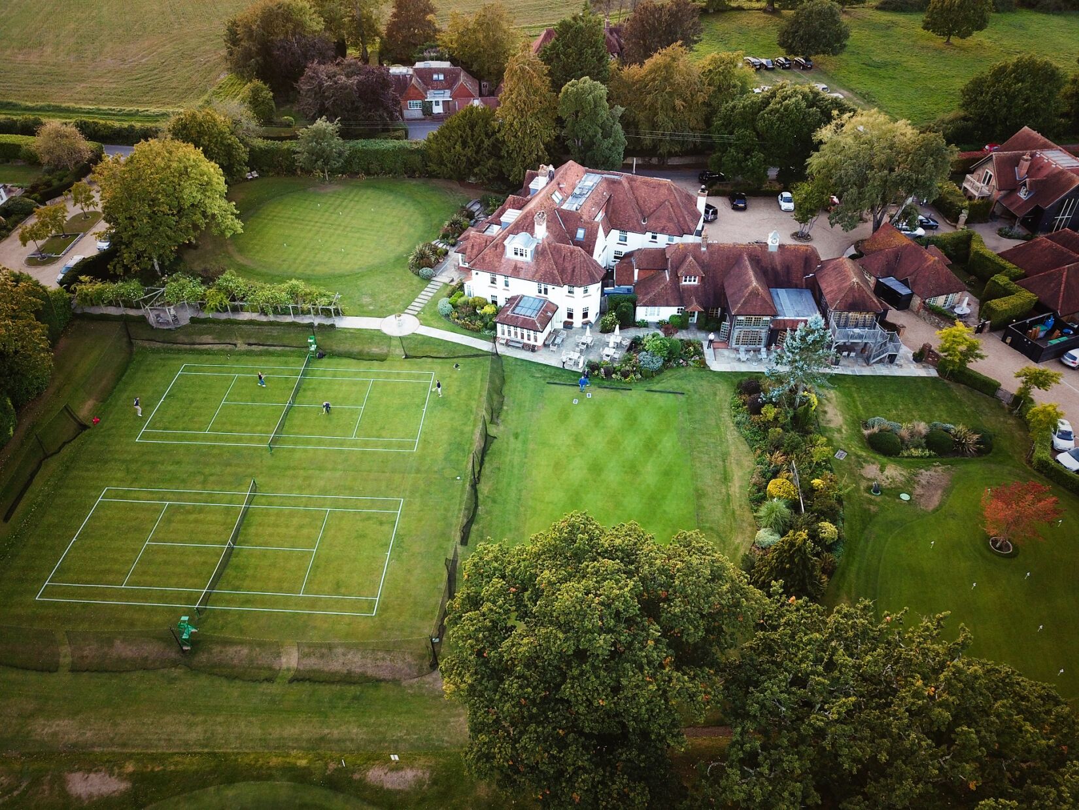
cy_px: 405
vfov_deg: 53.1
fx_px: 811
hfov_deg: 67.3
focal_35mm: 26
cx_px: 540
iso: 126
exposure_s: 1/100
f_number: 2.2
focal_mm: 4.73
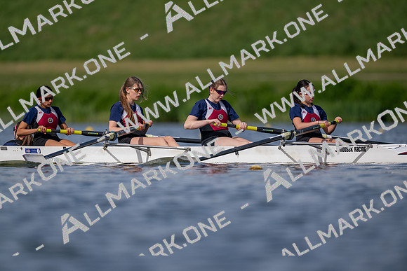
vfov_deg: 2.3
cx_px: 204
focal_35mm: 600
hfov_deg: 3.4
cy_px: 136
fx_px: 6785
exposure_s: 1/2500
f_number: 4
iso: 200
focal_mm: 600
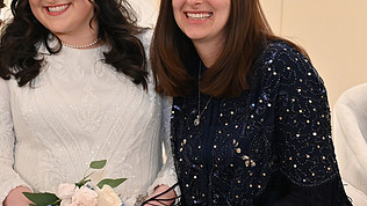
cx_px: 59
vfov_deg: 12.6
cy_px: 51
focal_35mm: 96
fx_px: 935
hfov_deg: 21.9
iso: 3200
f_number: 4
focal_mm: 50
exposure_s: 1/100
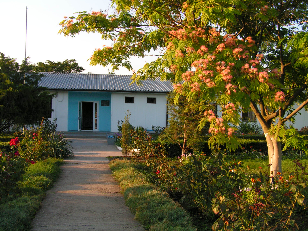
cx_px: 154
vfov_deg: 37.7
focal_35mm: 38
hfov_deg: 49.0
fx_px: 338
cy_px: 116
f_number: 4.5
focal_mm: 6.3
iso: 50
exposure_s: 1/100
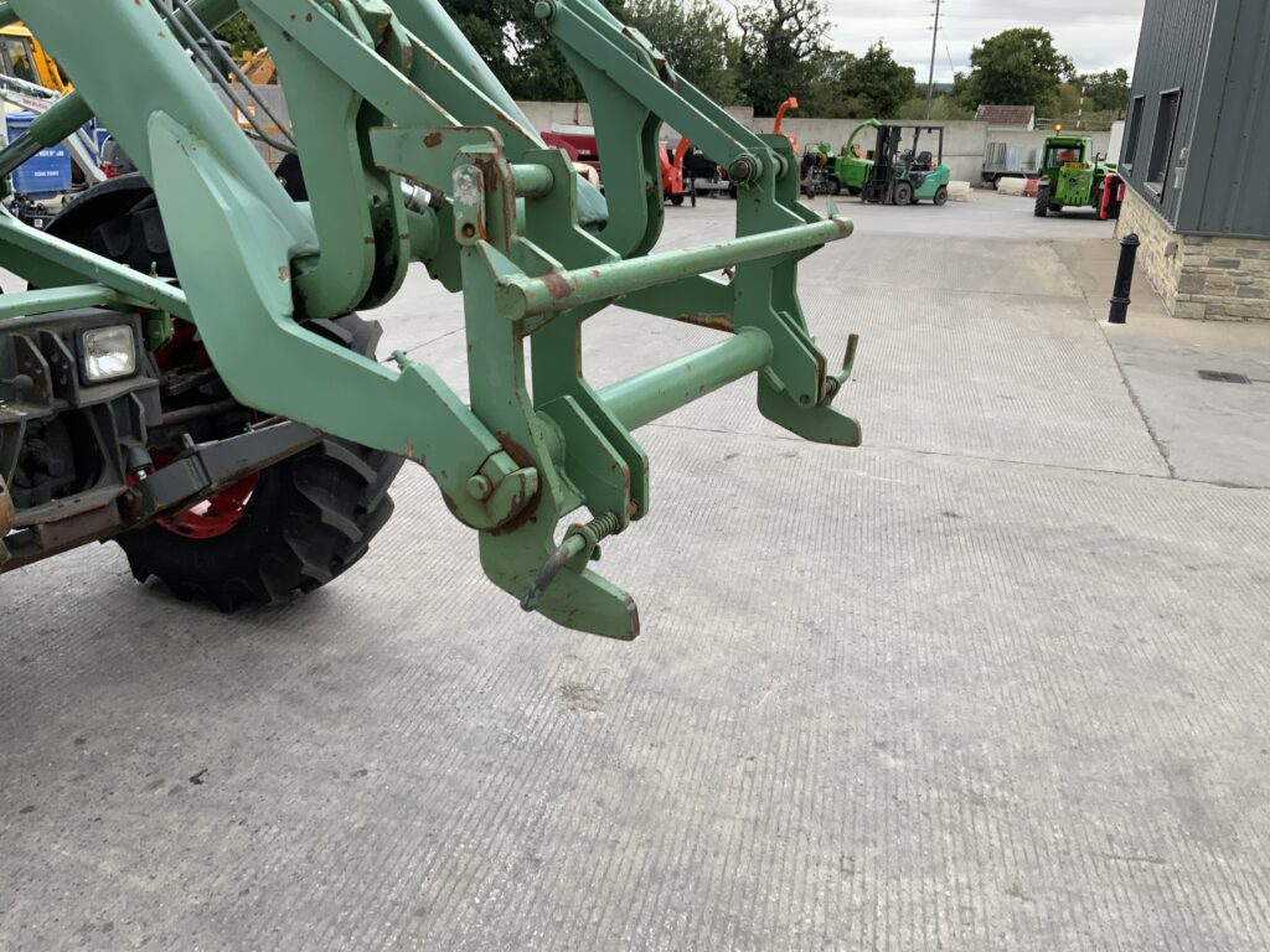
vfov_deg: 48.2
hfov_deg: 61.7
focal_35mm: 29
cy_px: 476
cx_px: 635
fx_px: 1064
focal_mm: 3
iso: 16
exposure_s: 1/422
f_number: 1.8
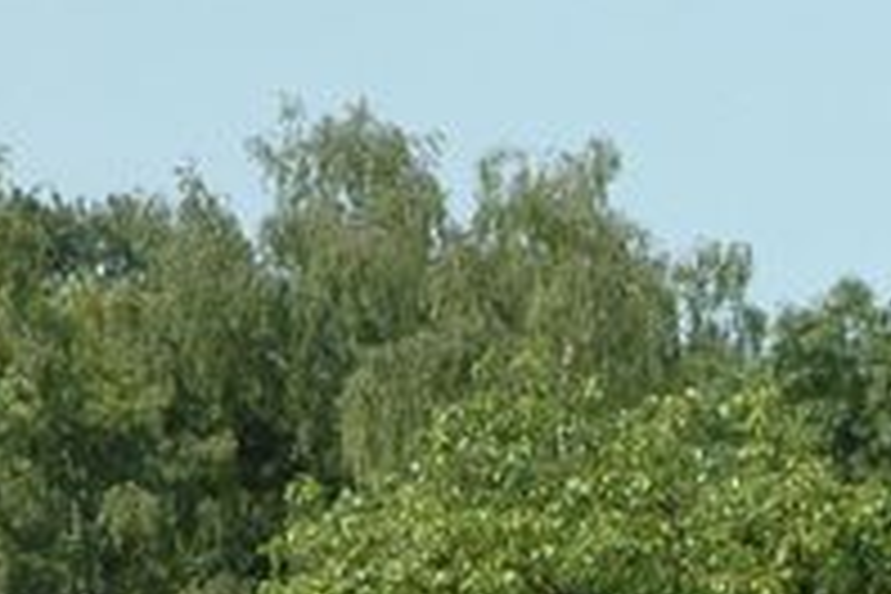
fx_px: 10308
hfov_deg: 4.9
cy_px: 1474
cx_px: 1634
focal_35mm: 417
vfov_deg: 3.3
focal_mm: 55
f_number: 10
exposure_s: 1/400
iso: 400
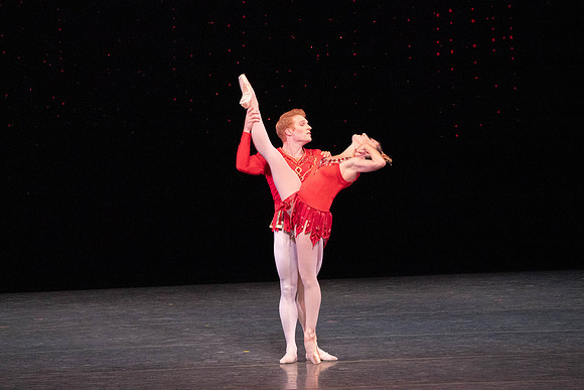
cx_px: 292
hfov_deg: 5.9
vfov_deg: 4.0
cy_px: 195
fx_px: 5646
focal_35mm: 348
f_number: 11
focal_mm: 348
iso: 16000
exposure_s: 1/500
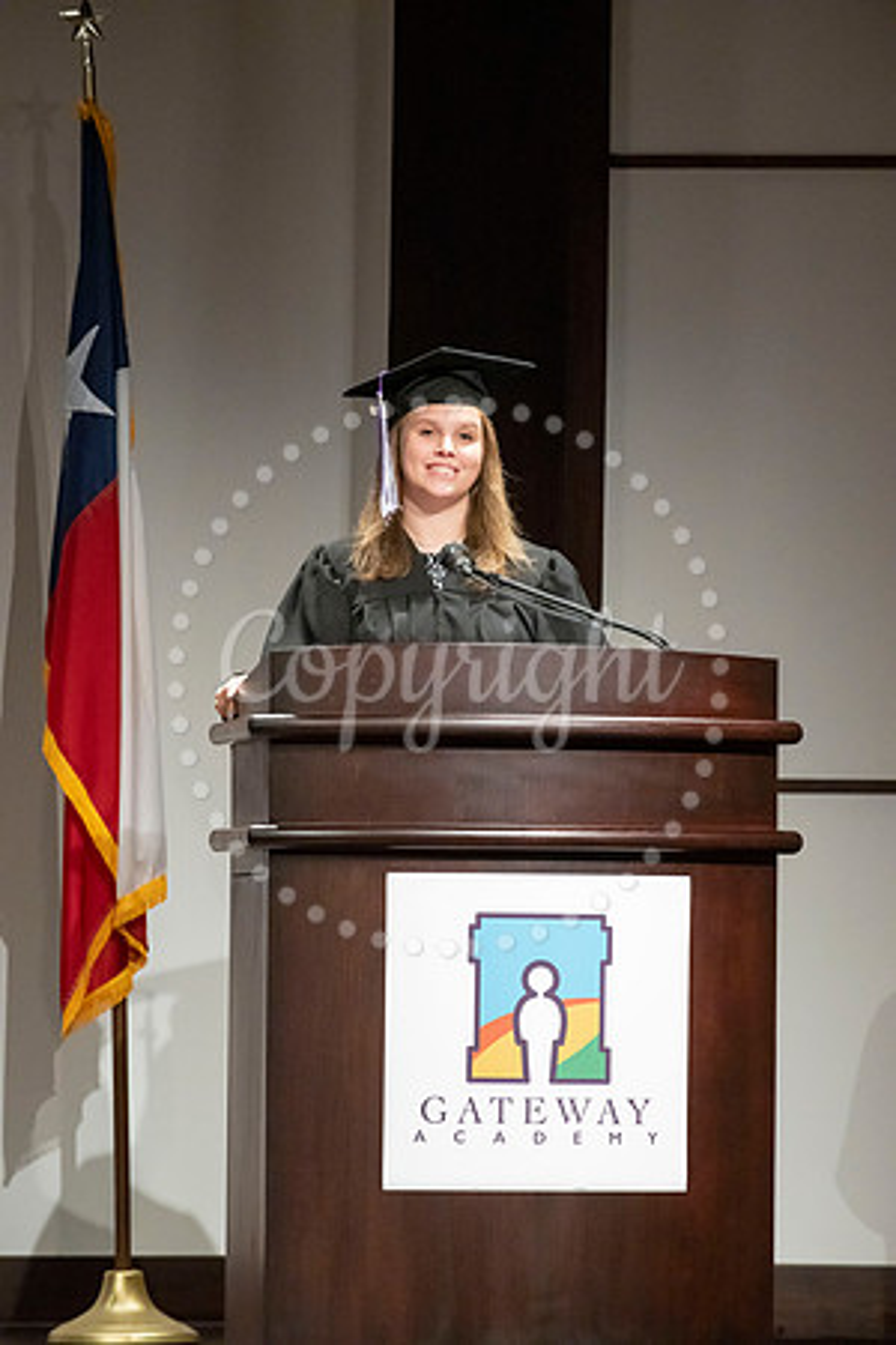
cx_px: 448
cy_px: 672
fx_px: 7466
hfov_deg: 6.9
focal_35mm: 200
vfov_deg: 10.3
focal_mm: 200
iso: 6400
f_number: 8
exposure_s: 1/200
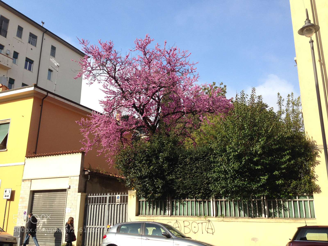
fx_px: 313
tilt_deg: +16.2
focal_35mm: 33
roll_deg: +0.1
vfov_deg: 42.9
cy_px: 123
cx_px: 164
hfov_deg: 55.4
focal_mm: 4.12
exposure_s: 1/985
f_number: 2.4
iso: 50
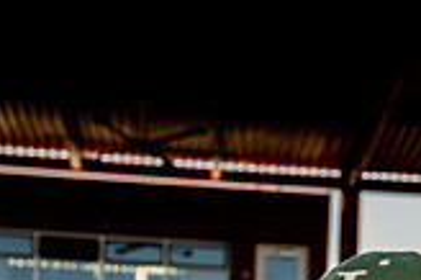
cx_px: 377
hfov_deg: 14.8
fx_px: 1601
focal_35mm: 137
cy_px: 575
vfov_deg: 9.3
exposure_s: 1/250
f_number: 6.3
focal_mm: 50
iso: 125
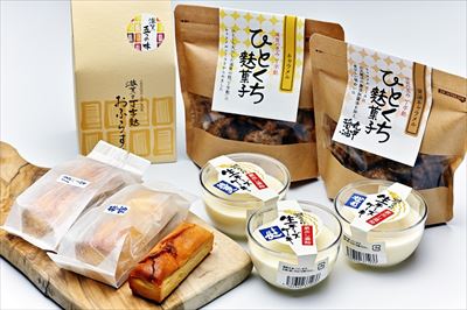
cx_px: 234
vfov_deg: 13.7
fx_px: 1296
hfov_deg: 20.4
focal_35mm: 100
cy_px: 155
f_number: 16
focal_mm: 100
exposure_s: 1/200
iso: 100
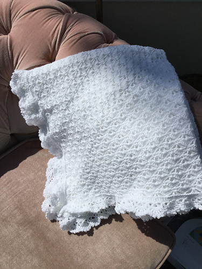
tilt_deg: -67.0
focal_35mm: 31
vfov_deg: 58.4
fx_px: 241
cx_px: 101
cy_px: 134
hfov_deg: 45.4
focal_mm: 3.3
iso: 25
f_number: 2.4
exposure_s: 1/3401
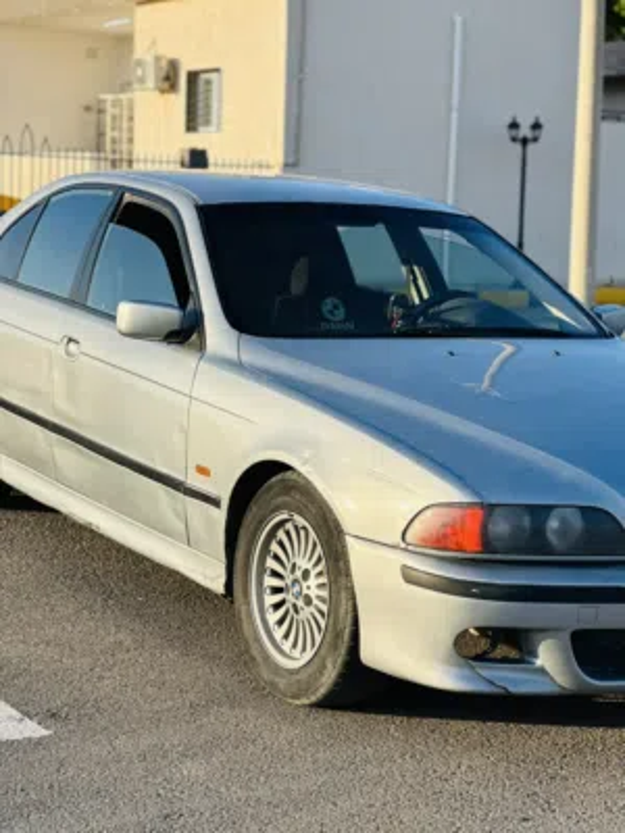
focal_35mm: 77
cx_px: 312
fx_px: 1854
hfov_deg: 19.1
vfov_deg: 25.3
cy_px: 416
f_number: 2.8
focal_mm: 9
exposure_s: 1/506
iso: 32
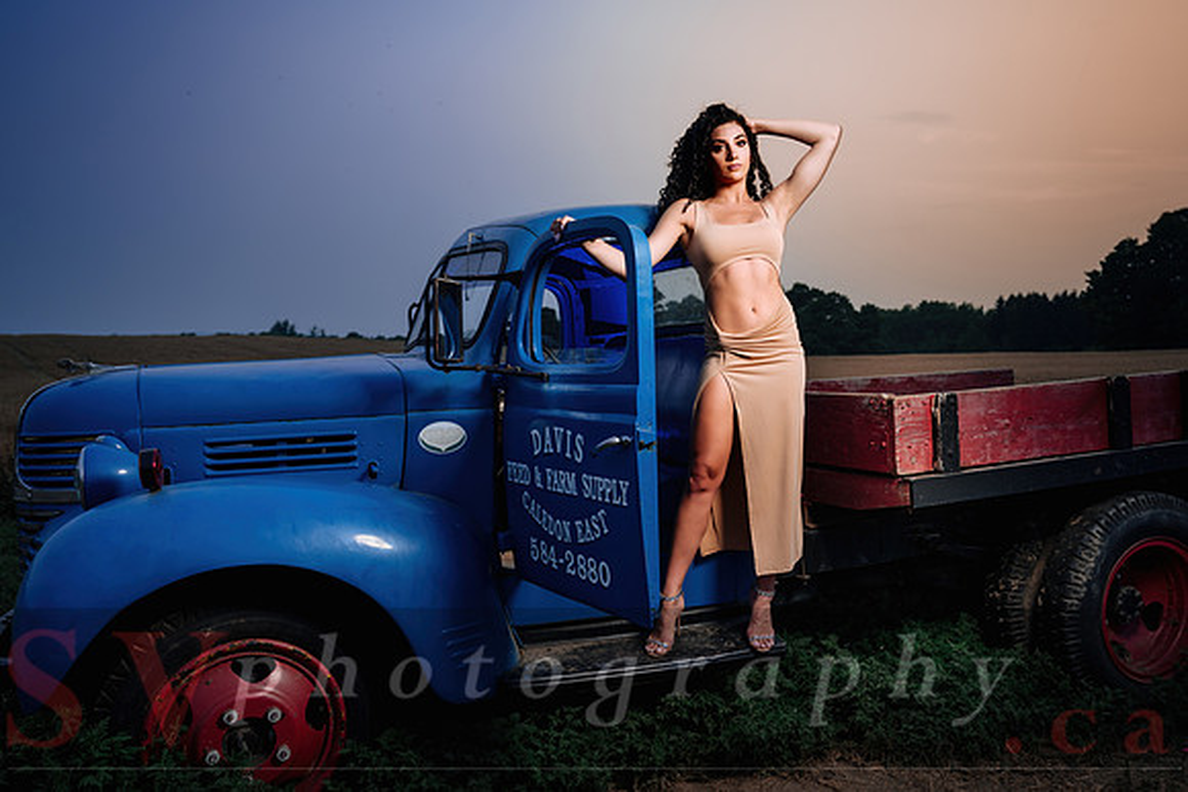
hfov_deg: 58.2
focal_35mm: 32
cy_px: 390
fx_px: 1066
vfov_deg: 40.8
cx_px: 618
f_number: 3.5
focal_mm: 30.5
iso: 64
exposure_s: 1/50
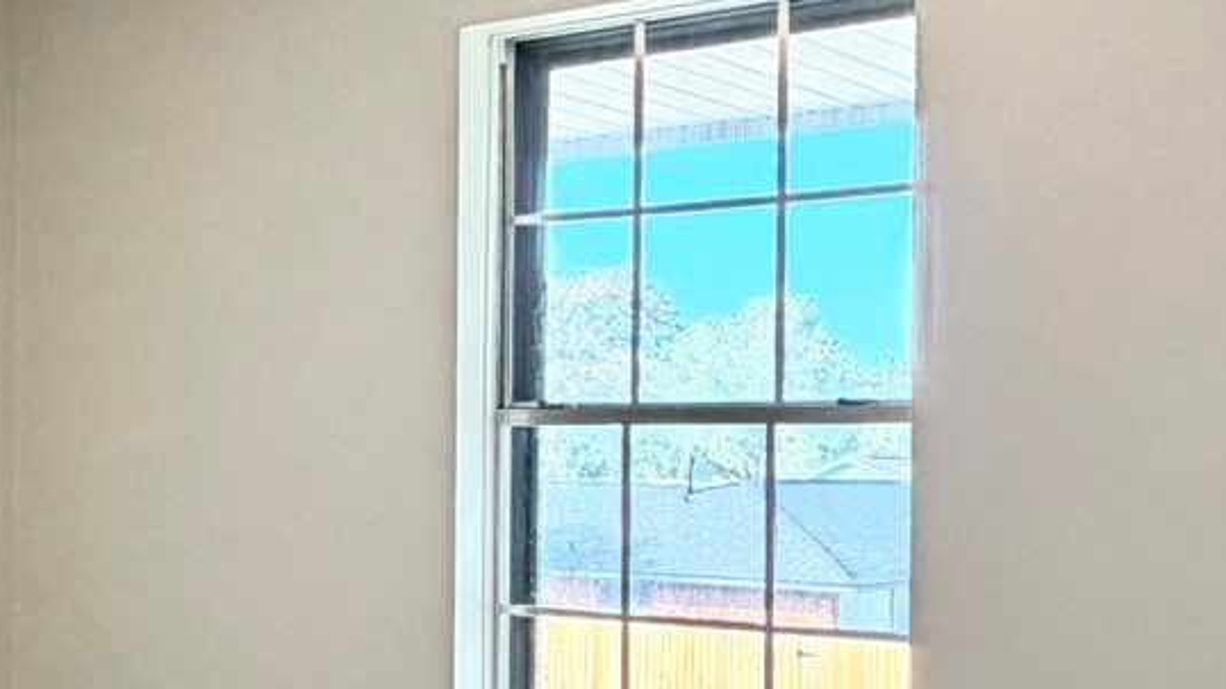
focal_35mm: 58
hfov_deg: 35.2
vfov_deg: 20.6
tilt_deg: -0.3
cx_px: 293
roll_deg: -0.5
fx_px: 1885
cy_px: 471
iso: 200
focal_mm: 2.22
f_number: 2.2
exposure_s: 1/121
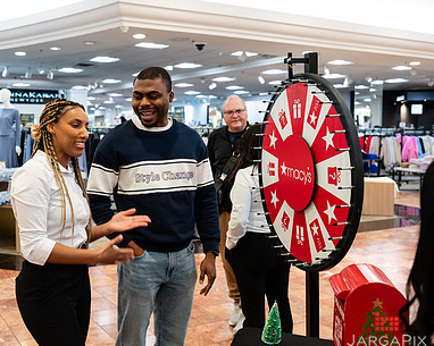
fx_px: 501
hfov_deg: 45.7
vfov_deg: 38.1
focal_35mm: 39
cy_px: 151
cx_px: 126
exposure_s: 1/125
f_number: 3.2
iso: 1000
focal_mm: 27
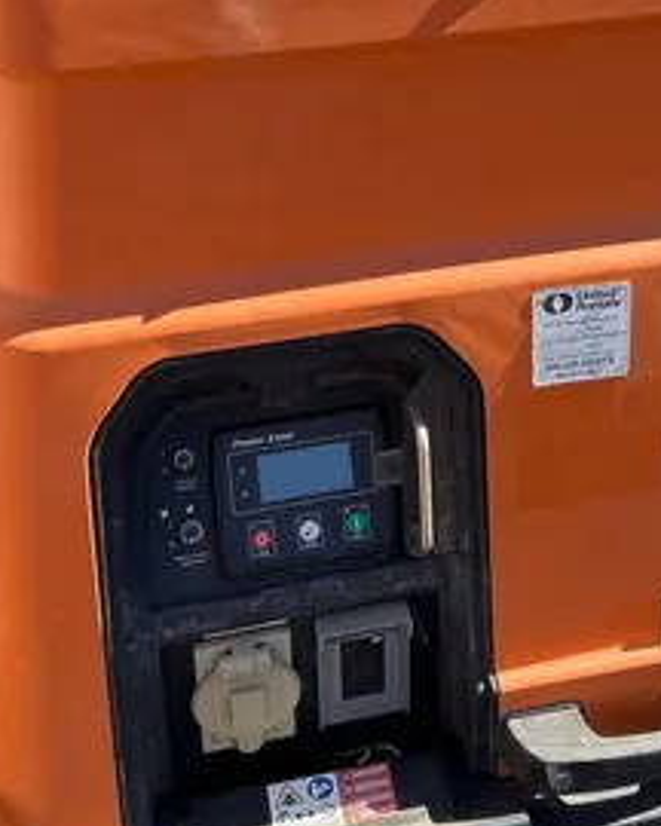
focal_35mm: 69
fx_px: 1687
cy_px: 60
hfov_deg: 21.7
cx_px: 588
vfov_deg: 26.5
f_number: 1.5
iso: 50
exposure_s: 1/2208
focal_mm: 5.7
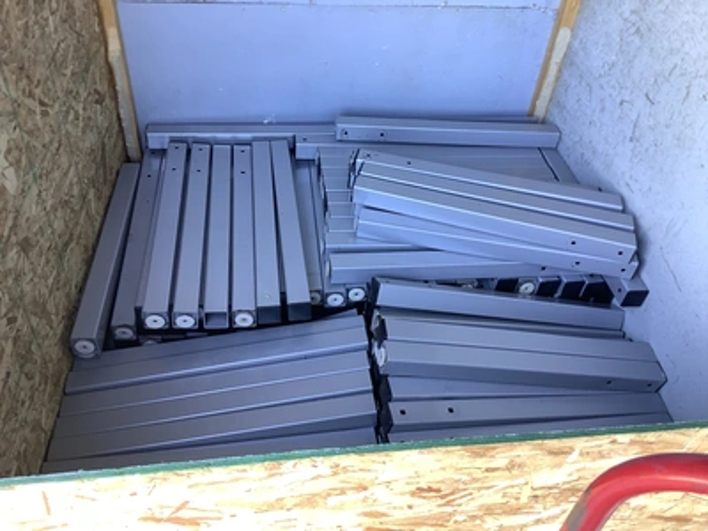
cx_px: 354
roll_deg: -5.4
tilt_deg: -42.6
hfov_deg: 58.4
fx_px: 634
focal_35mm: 31
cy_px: 266
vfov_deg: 45.4
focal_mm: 3.3
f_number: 2.4
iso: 50
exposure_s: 1/60
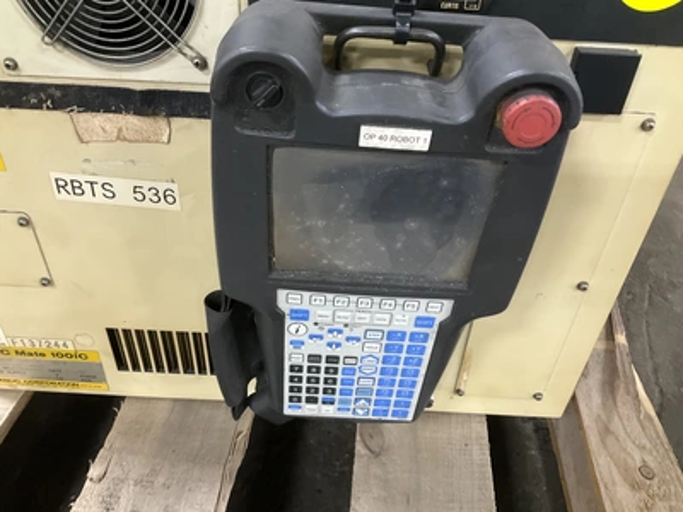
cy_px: 256
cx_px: 342
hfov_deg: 61.7
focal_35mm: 29
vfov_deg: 48.2
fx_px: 572
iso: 320
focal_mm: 3
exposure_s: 1/40
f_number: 1.8
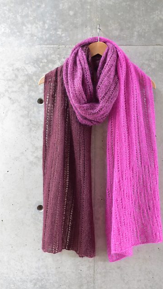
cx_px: 93
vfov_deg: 37.5
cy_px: 145
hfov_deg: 21.6
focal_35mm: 56
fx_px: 426
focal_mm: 35
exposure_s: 1/60
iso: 560
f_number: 2.8
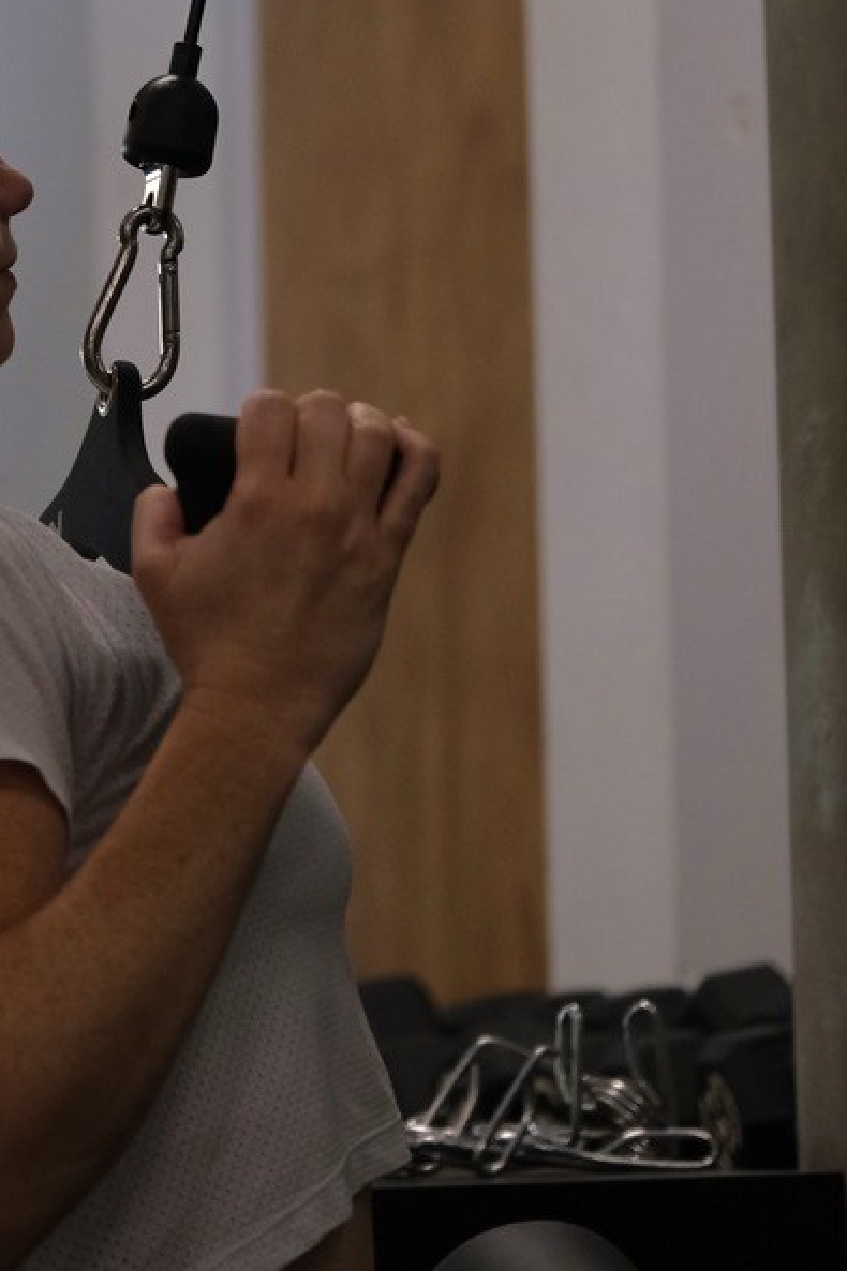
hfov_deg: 9.0
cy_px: 276
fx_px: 5367
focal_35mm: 152
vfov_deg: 13.5
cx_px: 131
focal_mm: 55
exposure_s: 1/500
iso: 2000
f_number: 2.8
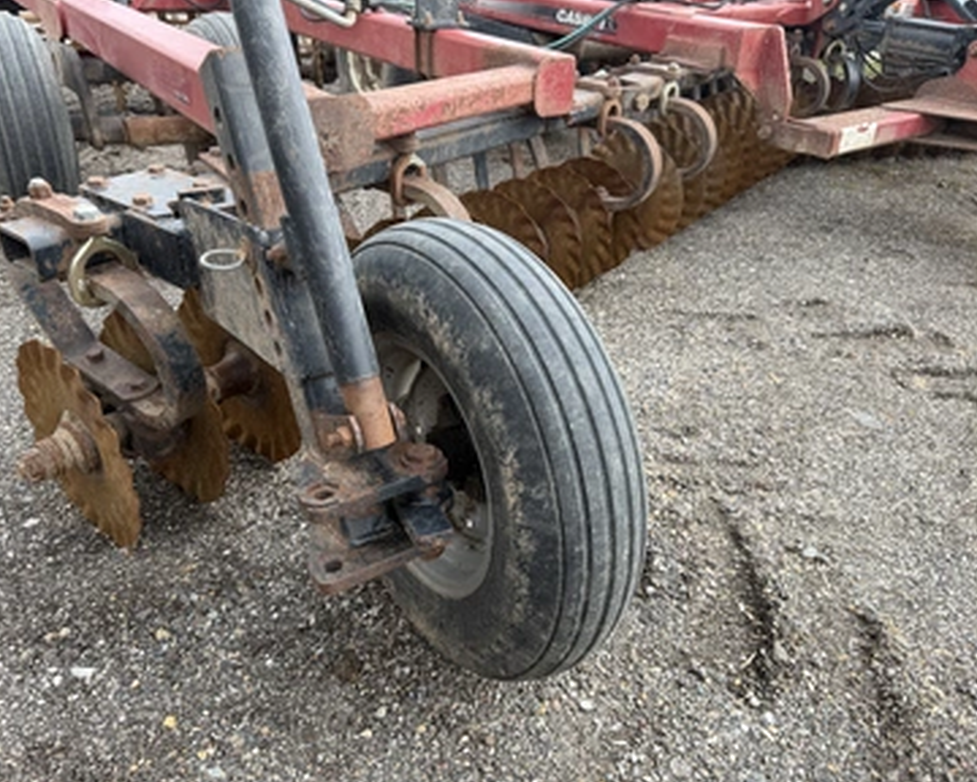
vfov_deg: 54.9
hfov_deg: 66.0
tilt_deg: -30.2
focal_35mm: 26
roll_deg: +1.3
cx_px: 502
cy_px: 383
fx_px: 752
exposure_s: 1/920
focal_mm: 6.76
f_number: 1.78
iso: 80
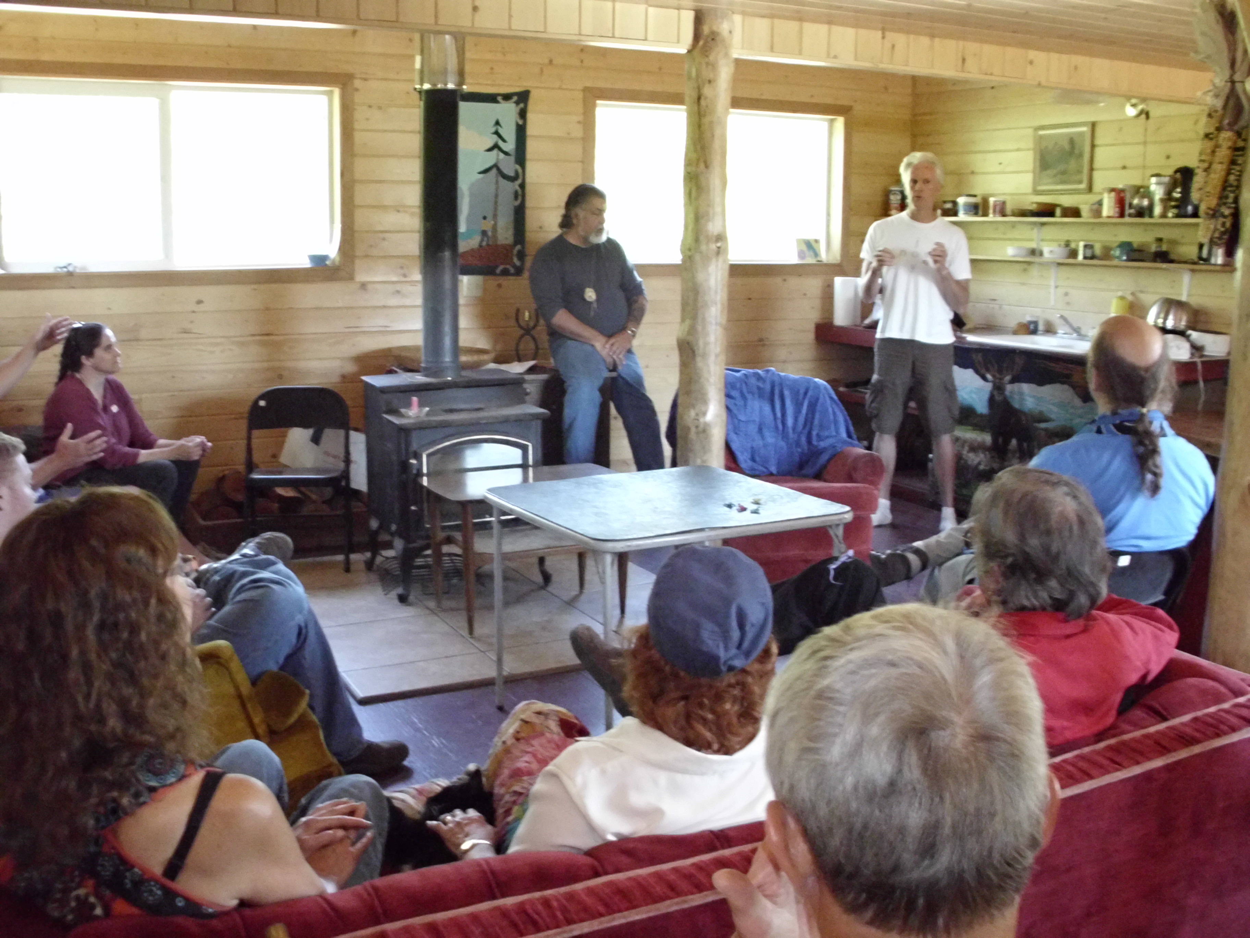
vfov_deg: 37.7
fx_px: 1372
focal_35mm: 38
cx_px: 625
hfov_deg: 49.0
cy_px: 469
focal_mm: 6.3
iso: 800
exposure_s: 1/60
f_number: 2.9
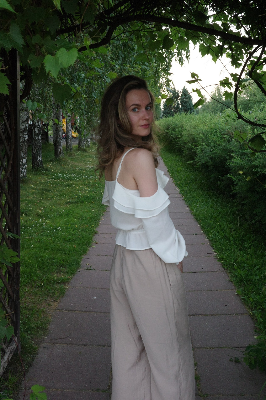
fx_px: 443
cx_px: 133
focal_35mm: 40
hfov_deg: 33.4
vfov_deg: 48.5
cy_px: 200
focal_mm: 26
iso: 1600
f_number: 8
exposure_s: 1/125
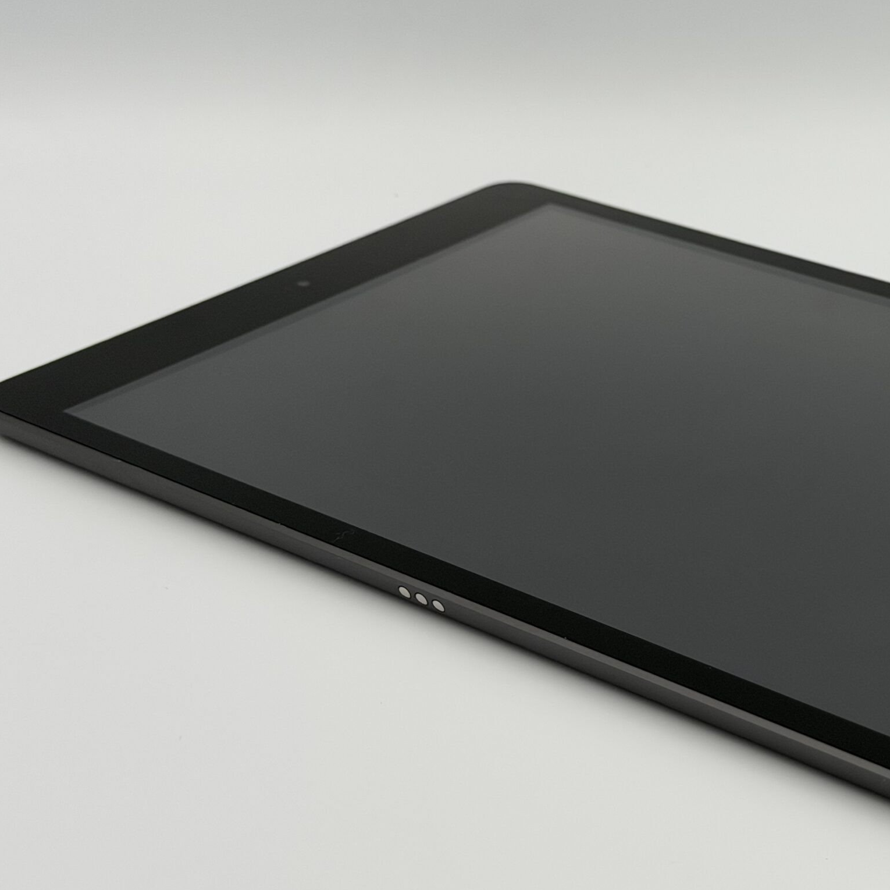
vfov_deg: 24.3
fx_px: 2065
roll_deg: -0.8
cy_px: 442
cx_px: 706
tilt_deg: -25.7
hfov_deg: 24.0
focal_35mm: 71
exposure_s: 1/754
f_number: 1.78
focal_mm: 6.76
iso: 64
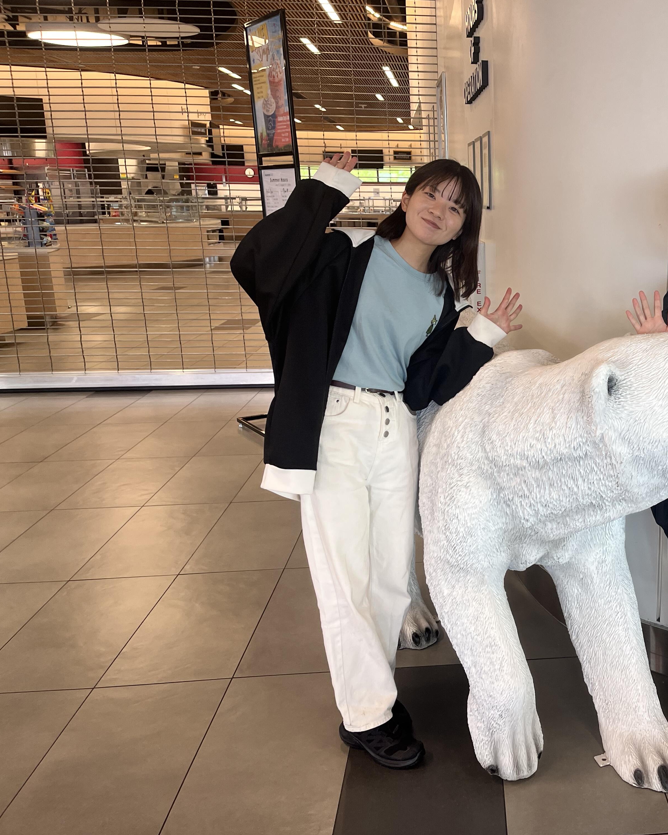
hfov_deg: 41.1
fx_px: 840
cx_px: 553
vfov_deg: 52.8
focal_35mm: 34
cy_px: 418
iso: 80
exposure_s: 1/120
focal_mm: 5.1
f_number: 1.6
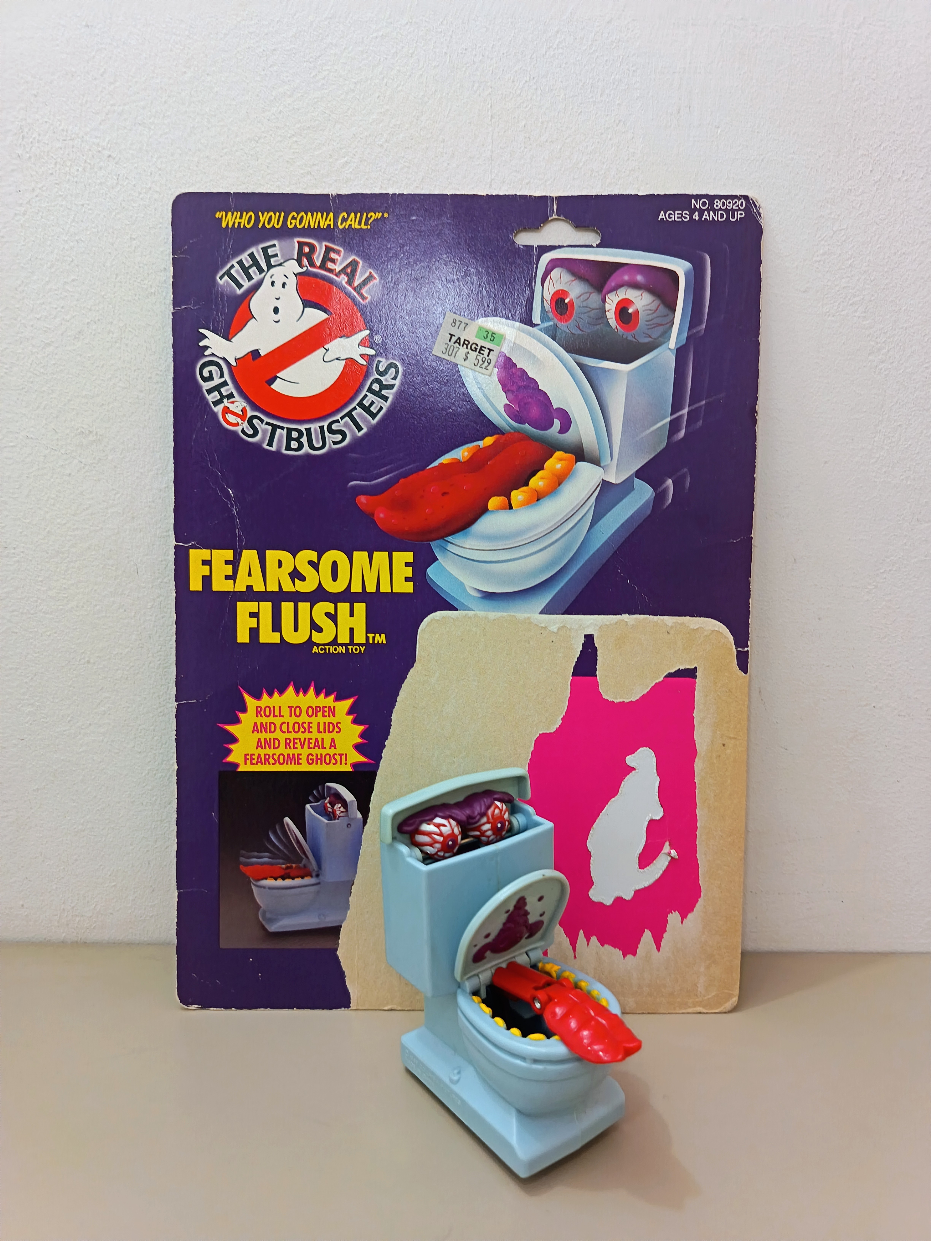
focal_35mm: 24
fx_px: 861
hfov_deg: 56.8
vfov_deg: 71.6
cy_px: 620
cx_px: 466
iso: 2234
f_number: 1.75
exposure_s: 1/33.3
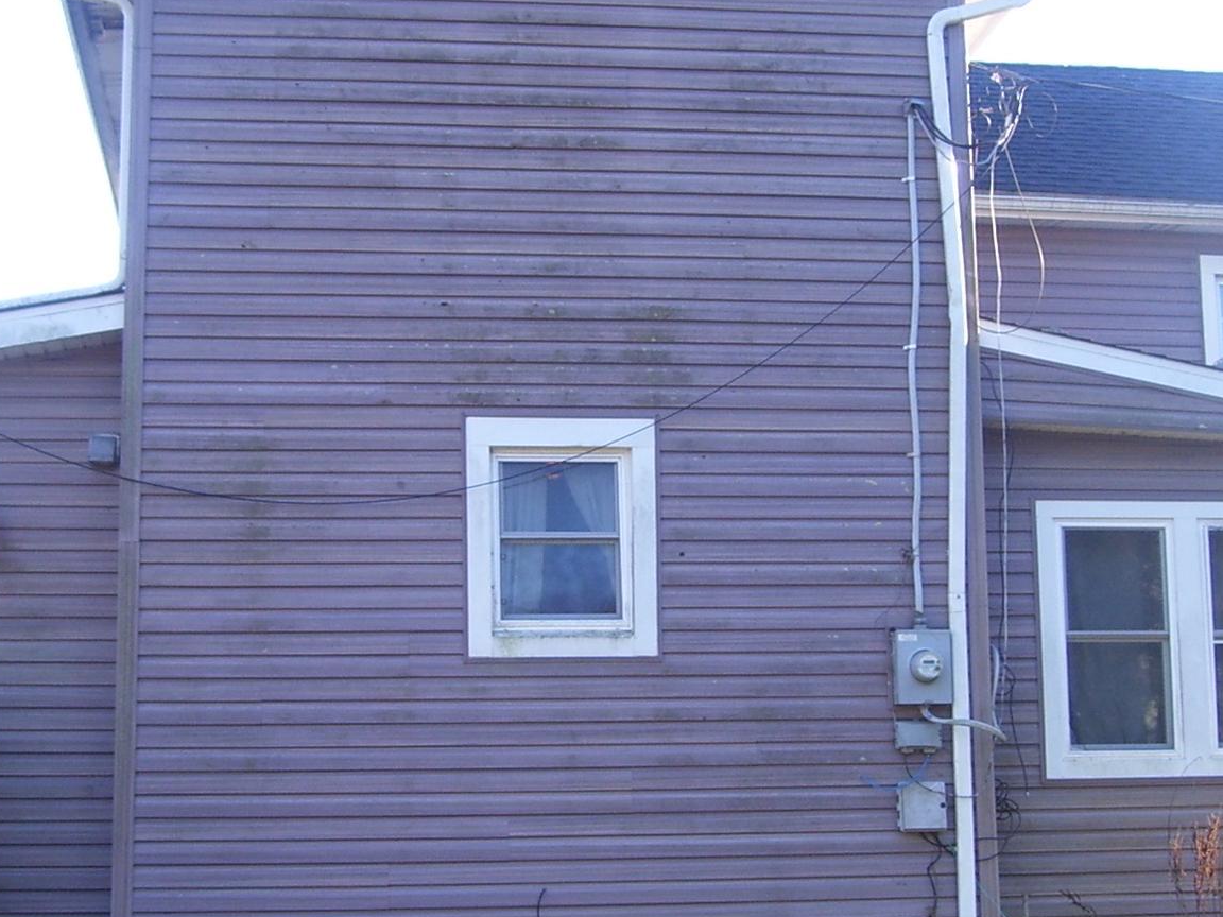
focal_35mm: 64
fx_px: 2261
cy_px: 537
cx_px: 546
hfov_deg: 30.2
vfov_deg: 22.9
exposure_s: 1/180
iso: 80
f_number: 2.7
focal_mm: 6
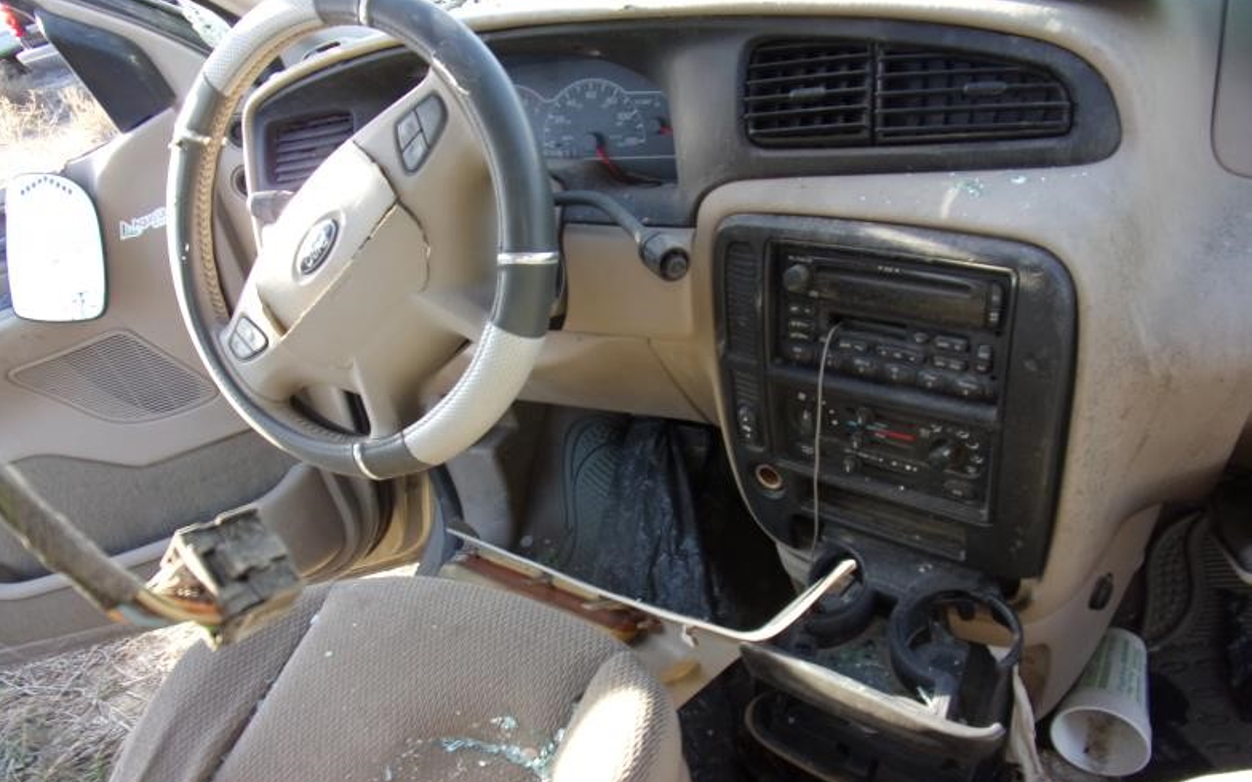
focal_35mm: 26
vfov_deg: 47.5
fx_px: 887
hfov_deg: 70.4
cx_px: 635
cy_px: 440
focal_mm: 4.3
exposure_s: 1/56
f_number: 3.3
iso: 80
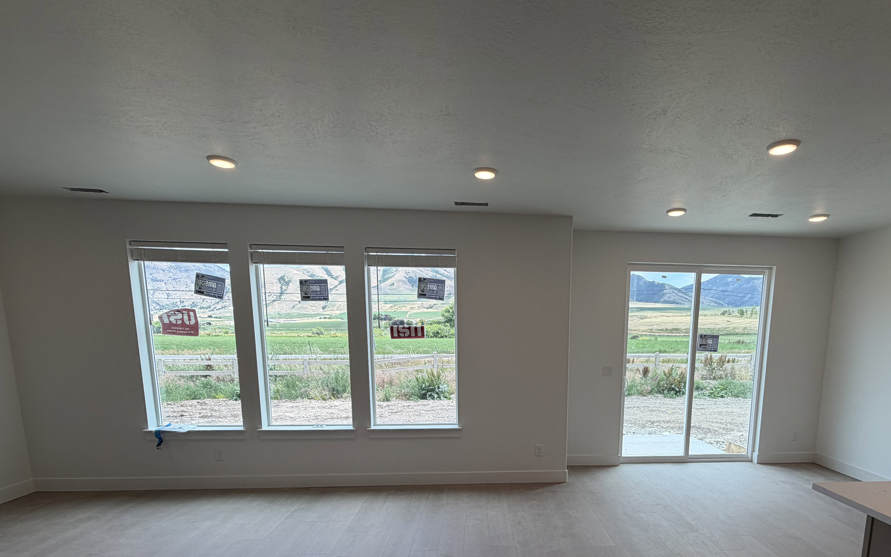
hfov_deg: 87.2
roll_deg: -0.4
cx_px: 520
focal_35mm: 19
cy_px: 405
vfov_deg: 59.5
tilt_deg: -9.0
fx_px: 461
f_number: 2.2
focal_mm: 2.22
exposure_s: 1/229
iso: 40
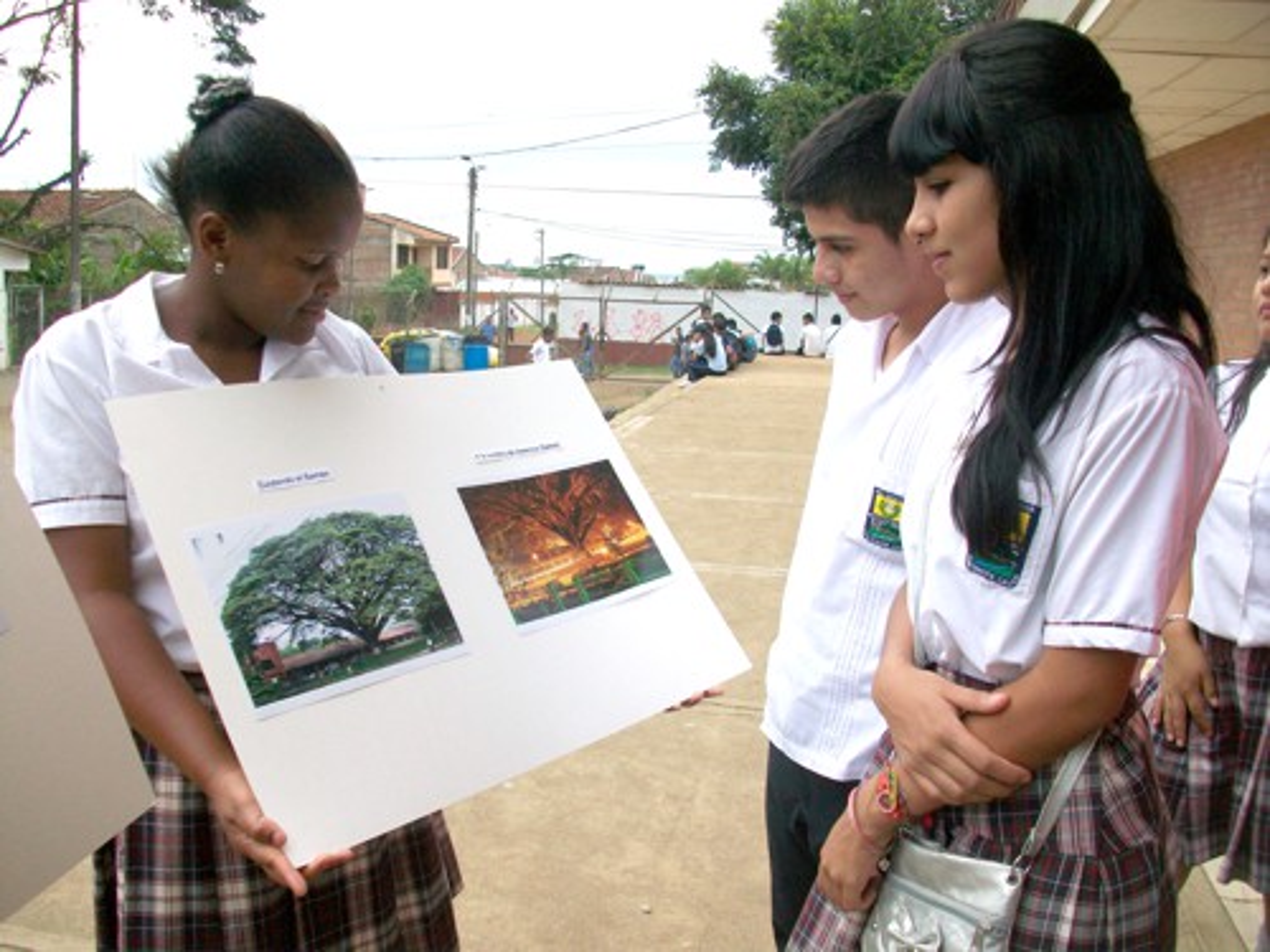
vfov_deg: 44.2
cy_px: 476
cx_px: 635
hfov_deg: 56.8
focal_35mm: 32
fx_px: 1174
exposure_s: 1/125
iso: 64
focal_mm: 5.7
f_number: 2.8
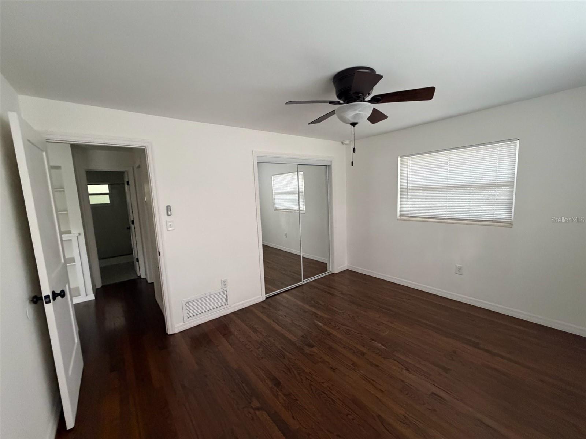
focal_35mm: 14
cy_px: 220
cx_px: 293
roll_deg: +2.7
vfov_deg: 85.7
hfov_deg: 102.1
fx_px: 237
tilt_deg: -6.9
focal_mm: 2.22
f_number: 2.2
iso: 640
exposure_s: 1/60
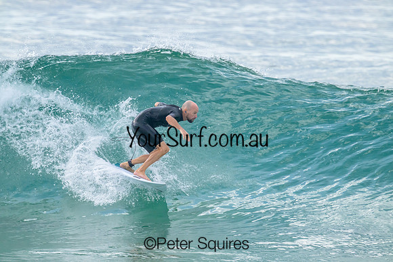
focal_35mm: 800
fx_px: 8735
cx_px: 196
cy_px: 131
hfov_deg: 2.6
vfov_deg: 1.7
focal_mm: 800
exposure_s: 1/2000
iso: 2500
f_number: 11
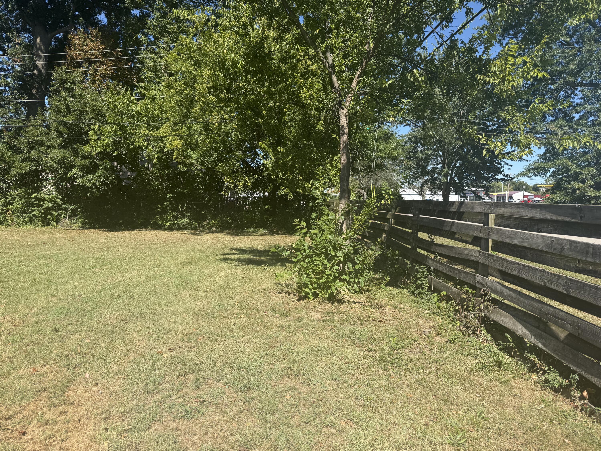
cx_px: 300
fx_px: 417
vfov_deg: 56.8
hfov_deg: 71.6
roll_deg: -0.1
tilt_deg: -3.5
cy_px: 226
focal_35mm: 24
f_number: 1.78
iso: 80
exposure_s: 1/2445
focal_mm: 6.76
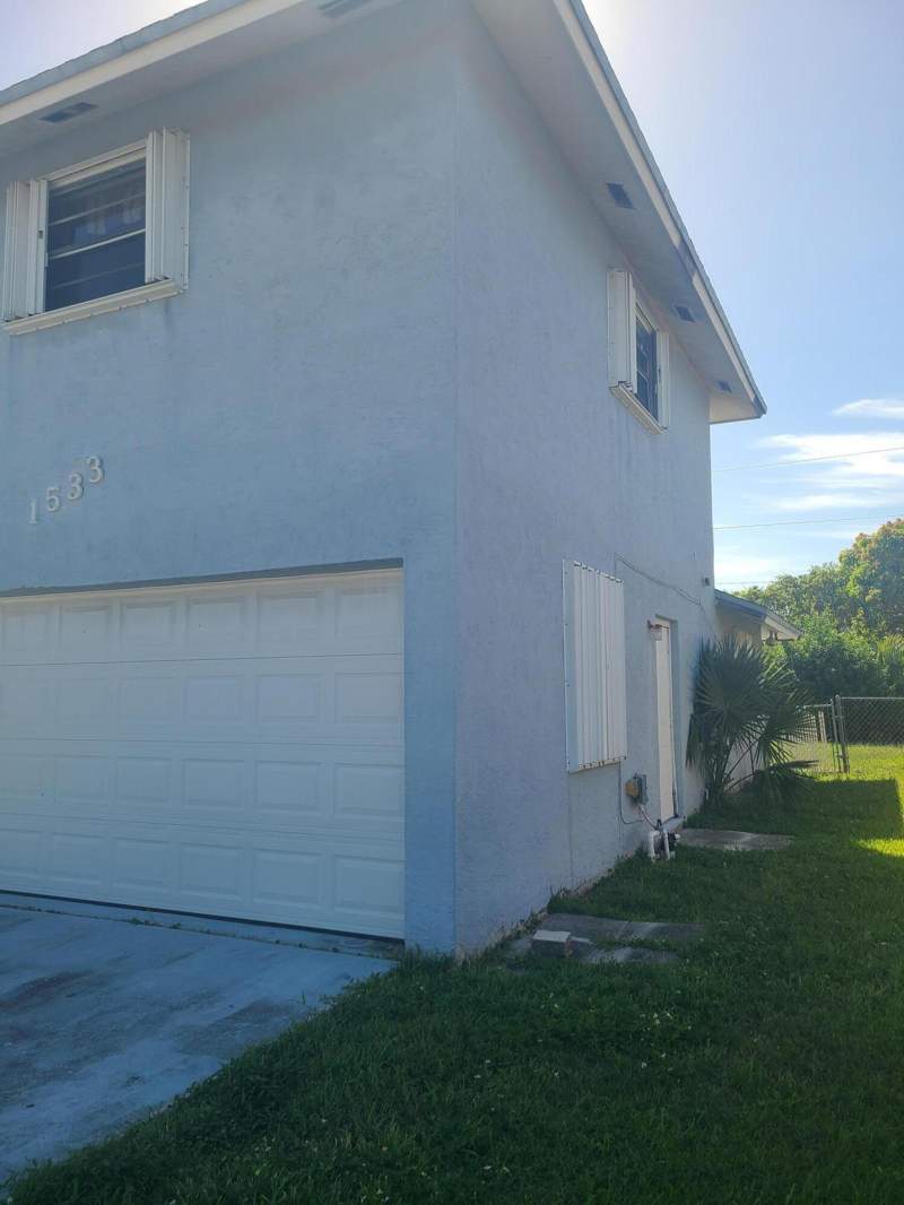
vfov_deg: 67.3
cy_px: 602
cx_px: 452
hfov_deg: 53.1
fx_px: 905
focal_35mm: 26
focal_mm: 5.4
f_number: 1.8
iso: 40
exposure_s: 1/1465
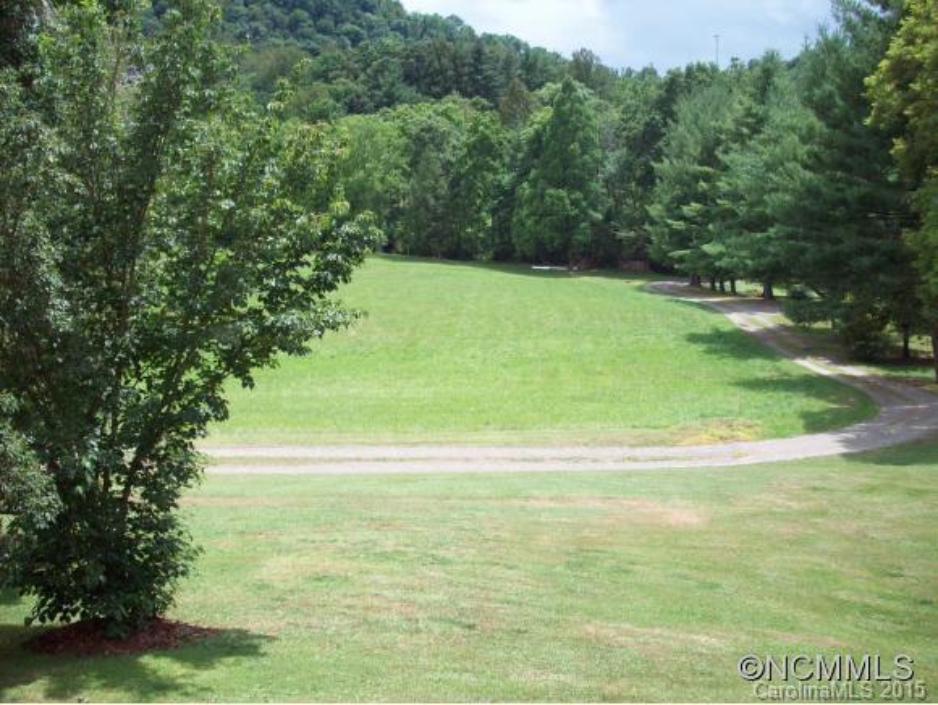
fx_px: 1003
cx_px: 469
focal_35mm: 37
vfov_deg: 38.7
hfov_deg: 50.1
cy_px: 352
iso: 80
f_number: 5.6
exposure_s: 1/190
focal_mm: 6.2
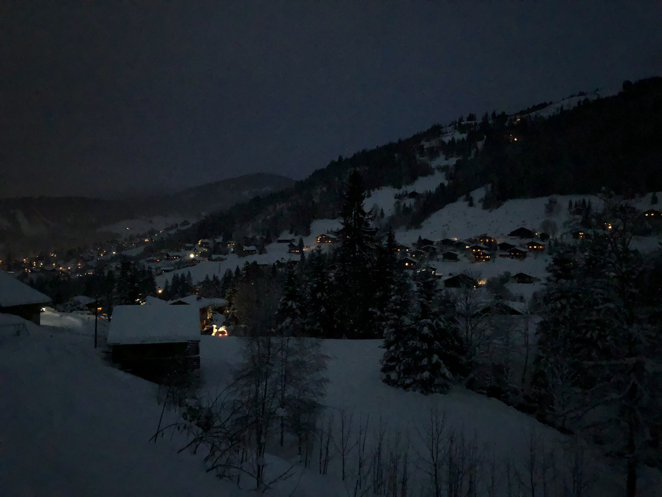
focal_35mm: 28
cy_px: 248
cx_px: 331
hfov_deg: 63.4
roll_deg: -0.1
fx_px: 535
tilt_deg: -0.3
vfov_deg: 49.7
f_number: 1.8
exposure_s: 1/17
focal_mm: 4
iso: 1600
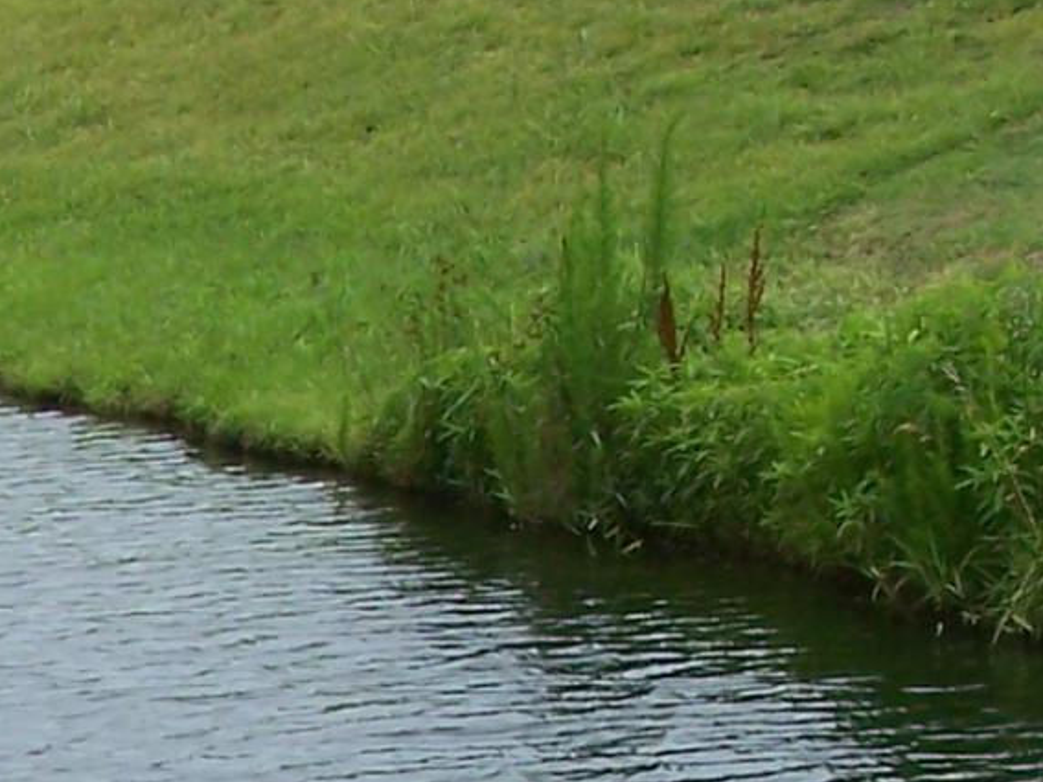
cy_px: 1297
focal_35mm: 201
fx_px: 6055
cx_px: -201
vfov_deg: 7.2
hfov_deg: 9.7
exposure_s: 1/500
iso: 64
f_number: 4
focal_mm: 6.3
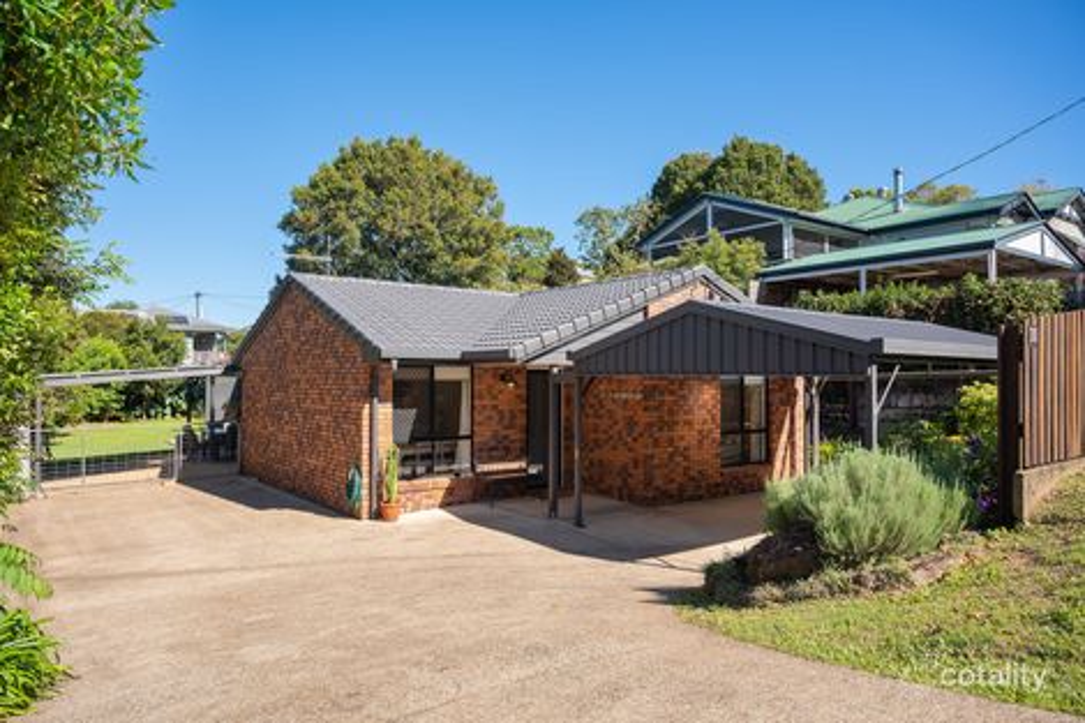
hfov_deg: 73.8
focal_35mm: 24
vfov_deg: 53.1
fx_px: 723
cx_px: 542
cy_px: 362
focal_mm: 24
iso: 100
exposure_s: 1/250
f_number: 5.6
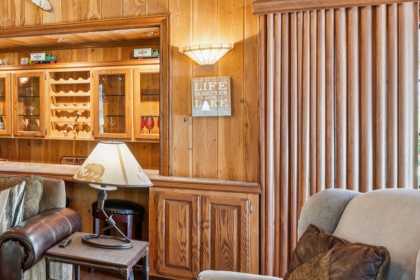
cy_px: 112
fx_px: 532
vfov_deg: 29.5
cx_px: -117
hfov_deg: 32.9
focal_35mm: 46
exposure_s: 5
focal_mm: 16.2
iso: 100
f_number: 13
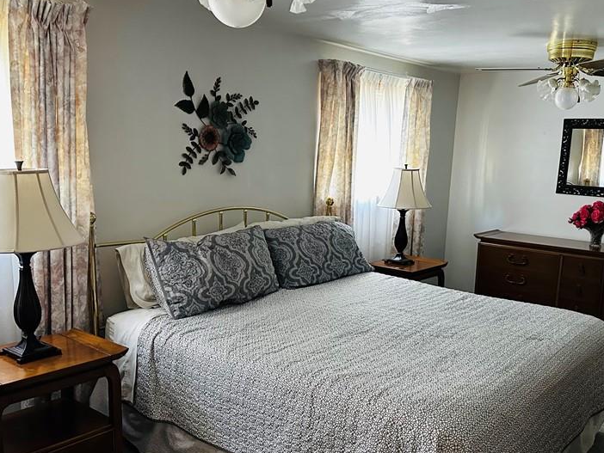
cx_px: 324
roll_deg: -2.7
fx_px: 611
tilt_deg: -11.0
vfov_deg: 40.6
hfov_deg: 52.6
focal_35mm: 35
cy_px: 266
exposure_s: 1/60
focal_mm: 6.86
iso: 640
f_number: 1.78
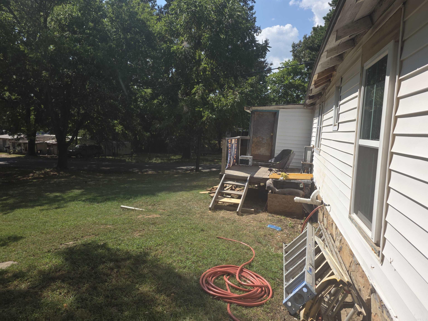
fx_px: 284
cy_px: 160
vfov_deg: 58.9
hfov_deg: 73.9
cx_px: 214
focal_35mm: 23
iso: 80
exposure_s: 1/5153
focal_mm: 6.3
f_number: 1.7
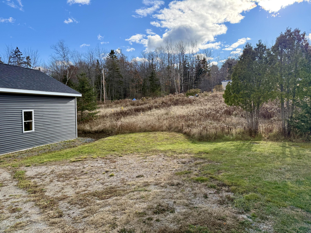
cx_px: 156
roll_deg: +0.6
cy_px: 116
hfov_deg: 71.6
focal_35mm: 24
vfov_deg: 56.8
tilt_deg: -2.3
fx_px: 216
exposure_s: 1/2907
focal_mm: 6.76
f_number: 1.78
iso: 100
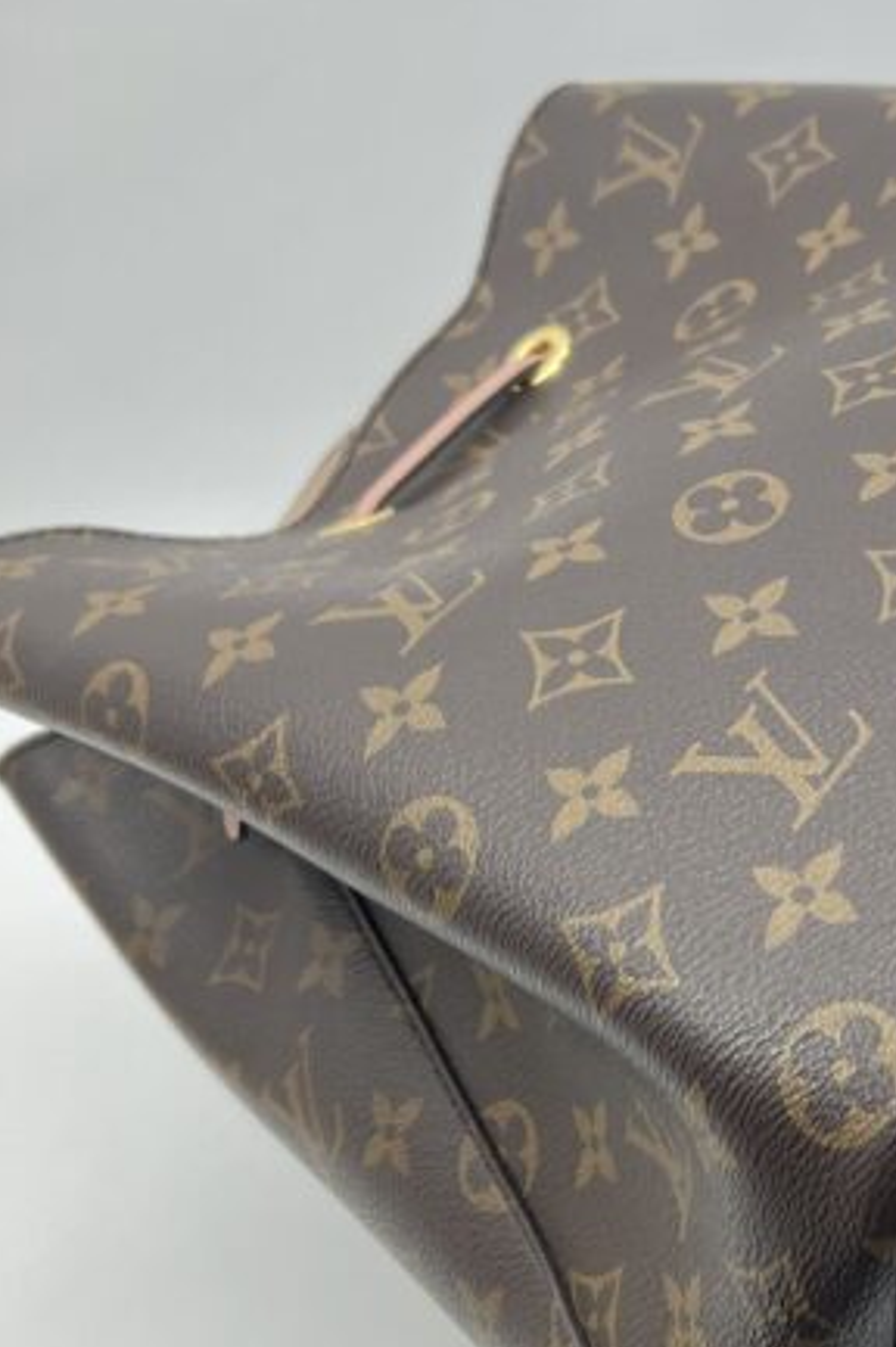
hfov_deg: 20.7
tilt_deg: -37.3
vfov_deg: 31.3
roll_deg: +8.9
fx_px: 2393
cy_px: 824
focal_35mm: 64
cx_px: 821
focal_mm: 5.7
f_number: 1.5
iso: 50
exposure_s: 1/100
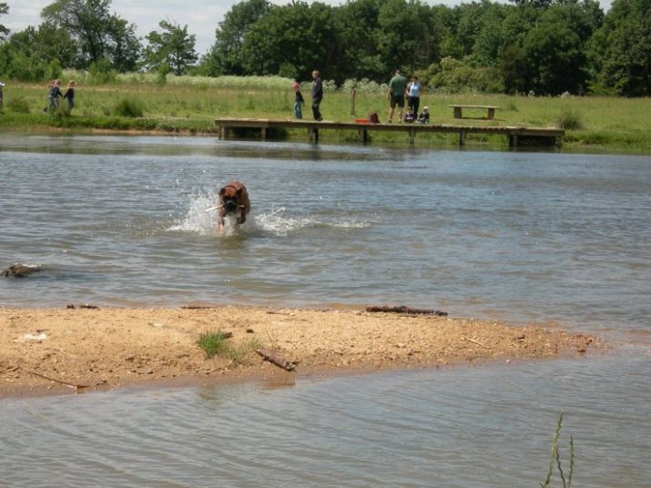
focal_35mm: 103
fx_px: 1937
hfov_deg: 19.1
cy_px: 244
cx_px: 326
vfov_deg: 14.4
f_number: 7.8
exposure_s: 1/196
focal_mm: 21.3
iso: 50
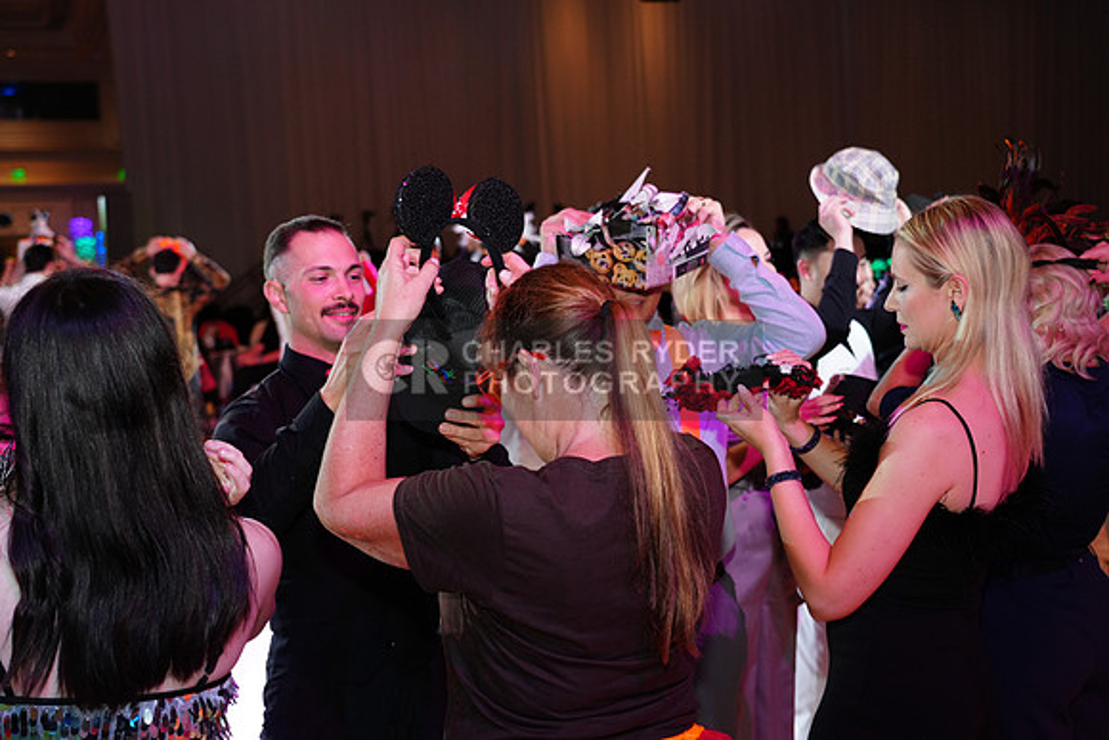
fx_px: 1325
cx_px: 554
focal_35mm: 43
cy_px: 370
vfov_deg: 31.2
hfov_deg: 45.4
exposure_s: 1/250
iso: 1600
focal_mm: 43
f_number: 4
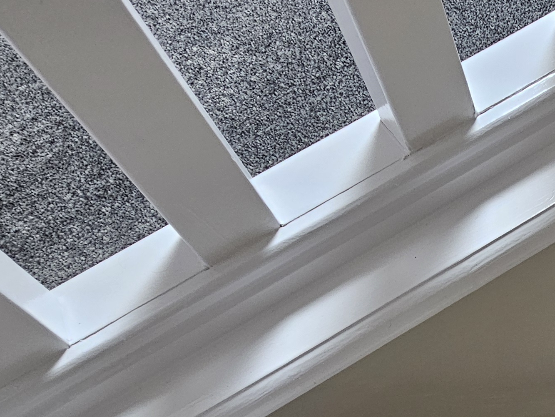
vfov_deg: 32.8
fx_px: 625
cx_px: 569
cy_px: 447
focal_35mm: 39
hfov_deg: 41.0
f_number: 2.2
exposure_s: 1/60
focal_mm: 2.2
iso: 160
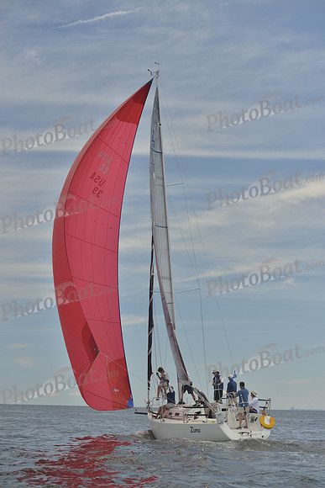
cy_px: 244
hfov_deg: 19.5
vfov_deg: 28.8
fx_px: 947
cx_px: 162
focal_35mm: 70
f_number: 5.6
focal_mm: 70
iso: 200
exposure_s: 1/800
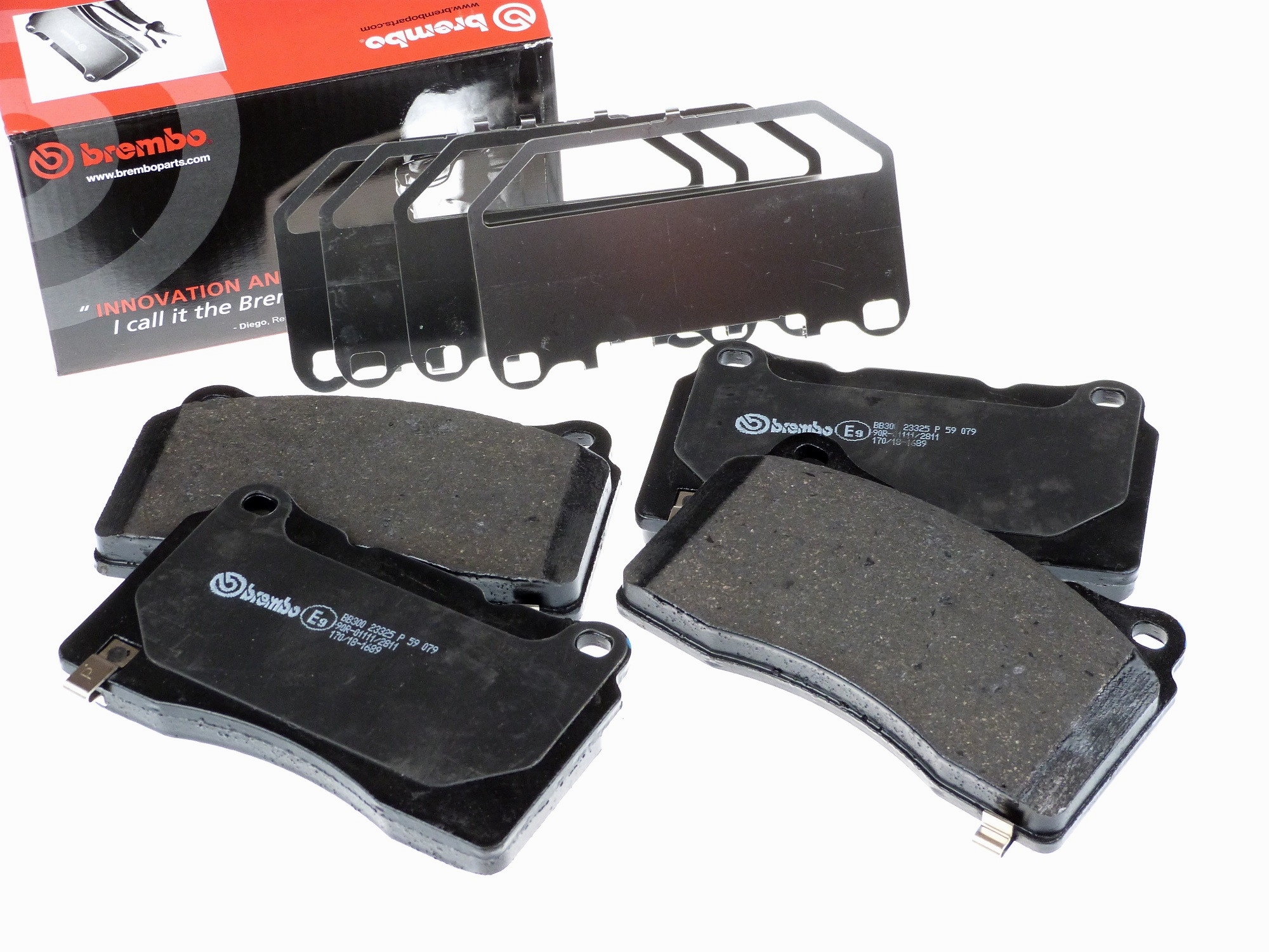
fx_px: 3079
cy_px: 476
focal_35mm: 84
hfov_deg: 23.3
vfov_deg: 17.6
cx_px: 634
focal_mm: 15.1
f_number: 3.4
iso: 320
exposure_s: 1/125
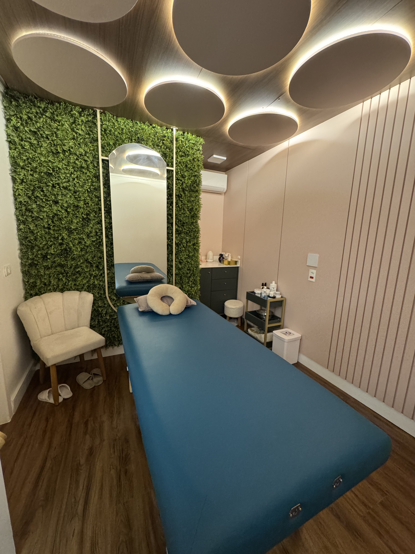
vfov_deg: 102.1
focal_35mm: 14
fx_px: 224
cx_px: 208
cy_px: 277
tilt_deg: -10.7
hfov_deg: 85.7
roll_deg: -2.3
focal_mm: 2.22
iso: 640
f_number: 2.2
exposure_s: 1/60
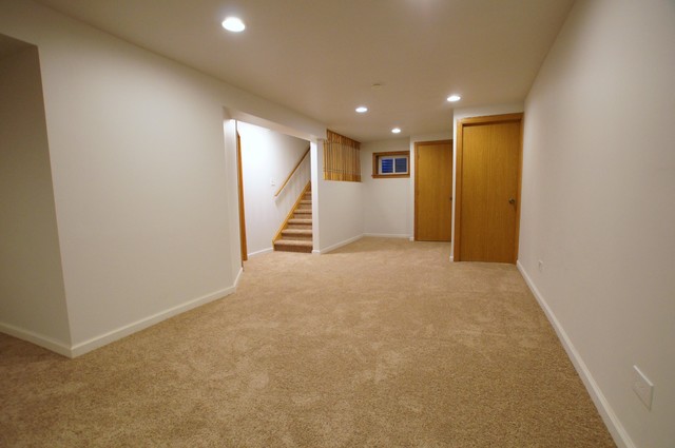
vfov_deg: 71.9
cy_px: 224
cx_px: 338
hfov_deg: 95.1
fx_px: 309
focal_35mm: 16
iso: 1600
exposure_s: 1/50
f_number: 4.5
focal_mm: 11
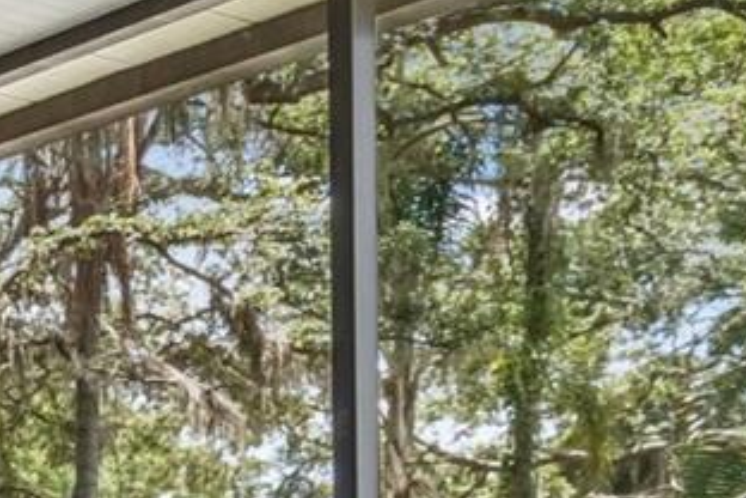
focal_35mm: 77
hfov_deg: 16.8
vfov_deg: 16.6
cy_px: 668
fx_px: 1595
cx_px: -866
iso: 100
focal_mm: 10
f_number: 7.1
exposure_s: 1/15
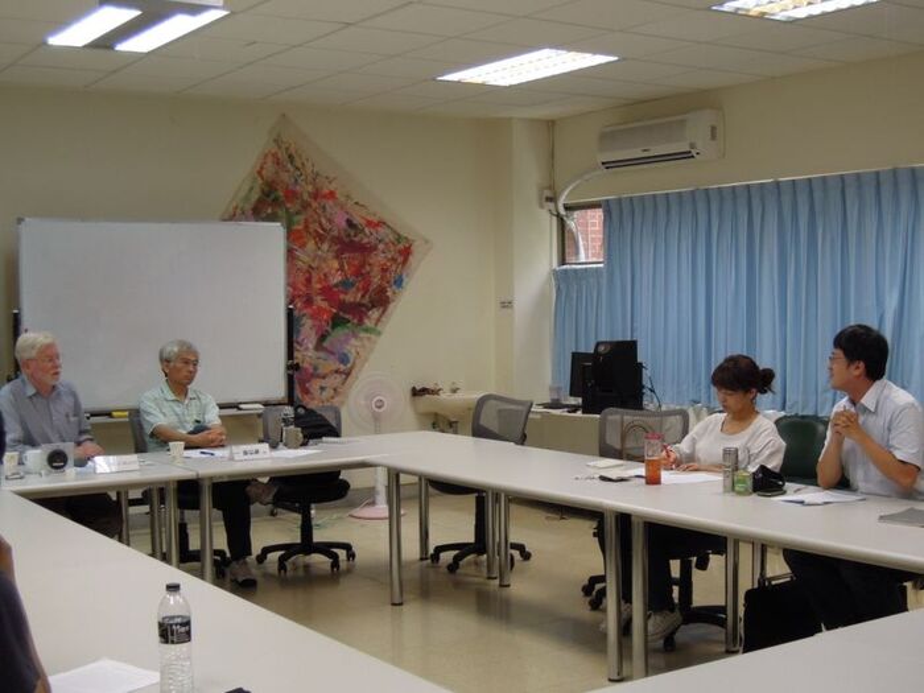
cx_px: 462
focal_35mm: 50
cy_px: 346
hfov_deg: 38.2
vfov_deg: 29.1
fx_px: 1335
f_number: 3.7
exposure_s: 1/60
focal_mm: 9
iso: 360
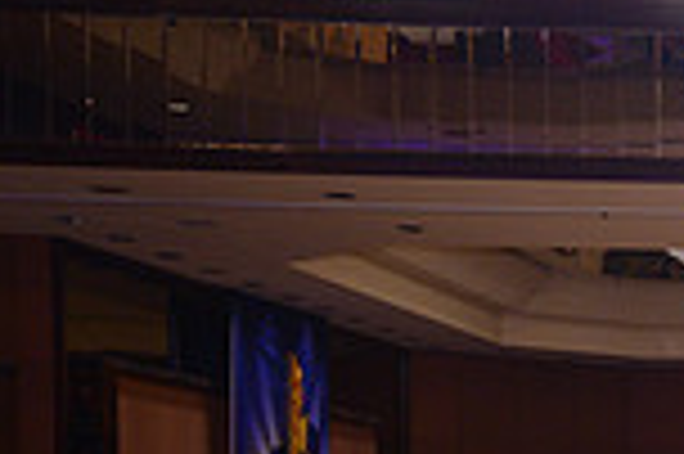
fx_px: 2467
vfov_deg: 10.2
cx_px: 1300
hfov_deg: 13.8
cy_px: 681
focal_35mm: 130
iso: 1600
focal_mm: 34
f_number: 4
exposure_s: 1/250
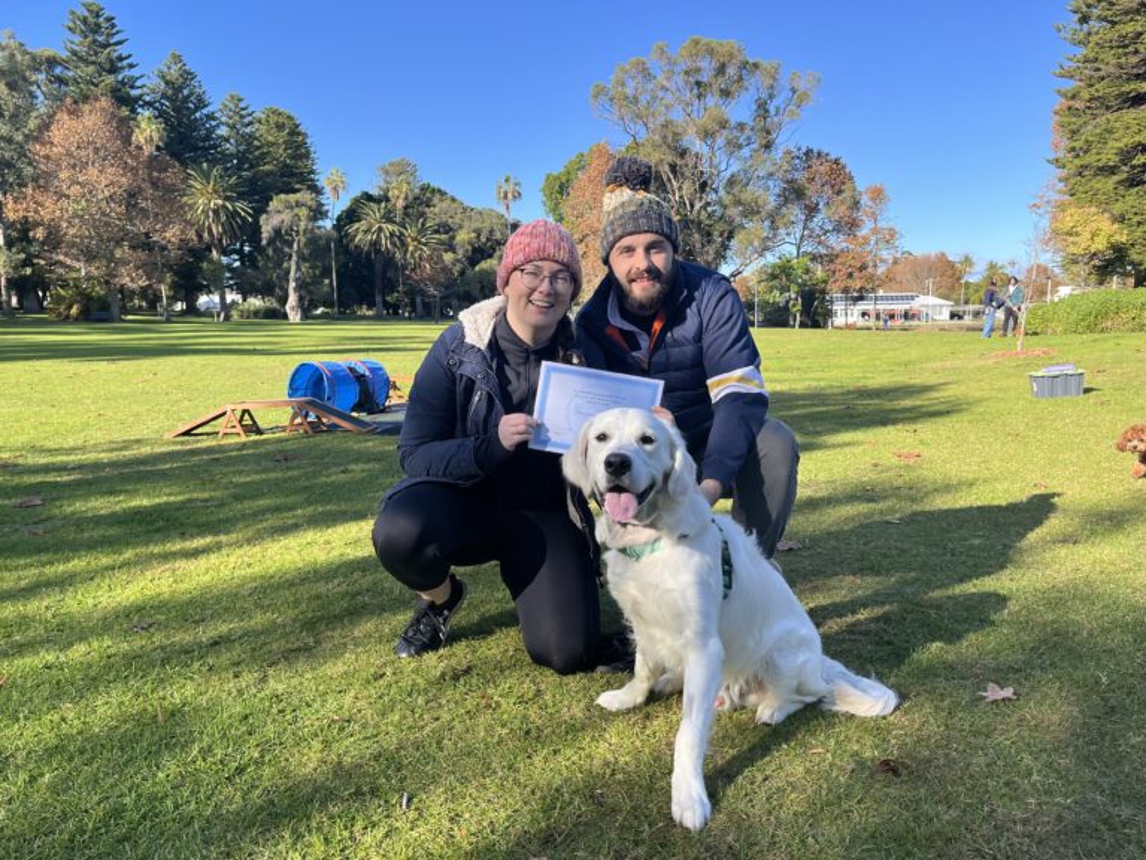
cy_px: 430
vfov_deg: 53.1
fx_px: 861
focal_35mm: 26
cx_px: 573
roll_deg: +2.3
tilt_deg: -6.3
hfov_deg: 67.3
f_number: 1.6
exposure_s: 1/1186
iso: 50
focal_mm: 5.1
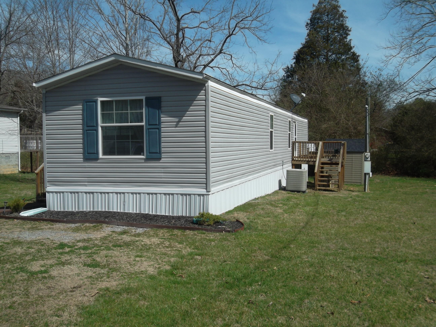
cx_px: 218
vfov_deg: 38.7
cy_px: 164
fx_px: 466
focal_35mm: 37
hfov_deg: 50.1
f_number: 4
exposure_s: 1/900
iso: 80
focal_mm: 6.6
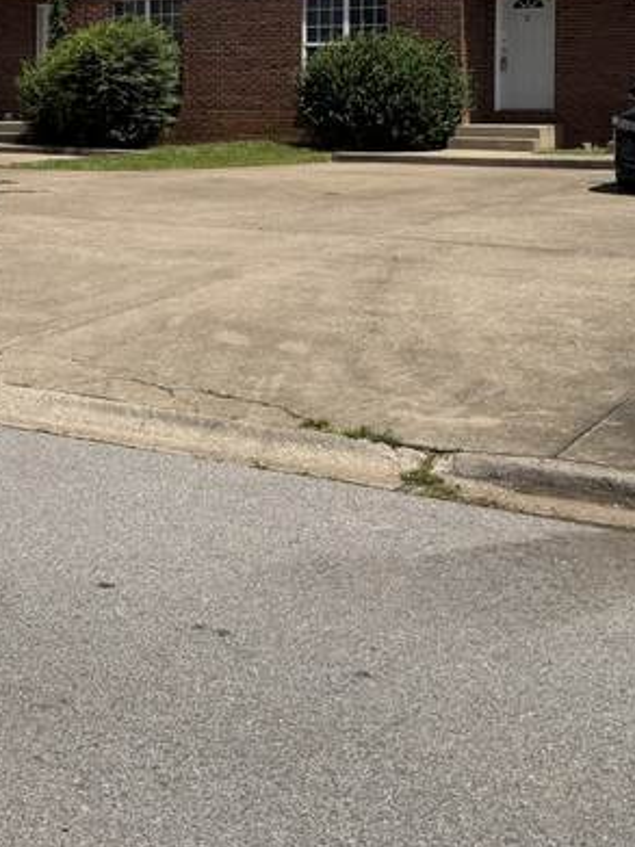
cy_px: 143
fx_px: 1444
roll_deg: -0.8
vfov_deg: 31.7
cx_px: 210
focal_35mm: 59
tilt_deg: -1.2
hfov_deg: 24.7
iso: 80
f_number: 1.78
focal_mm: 6.76
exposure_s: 1/5714
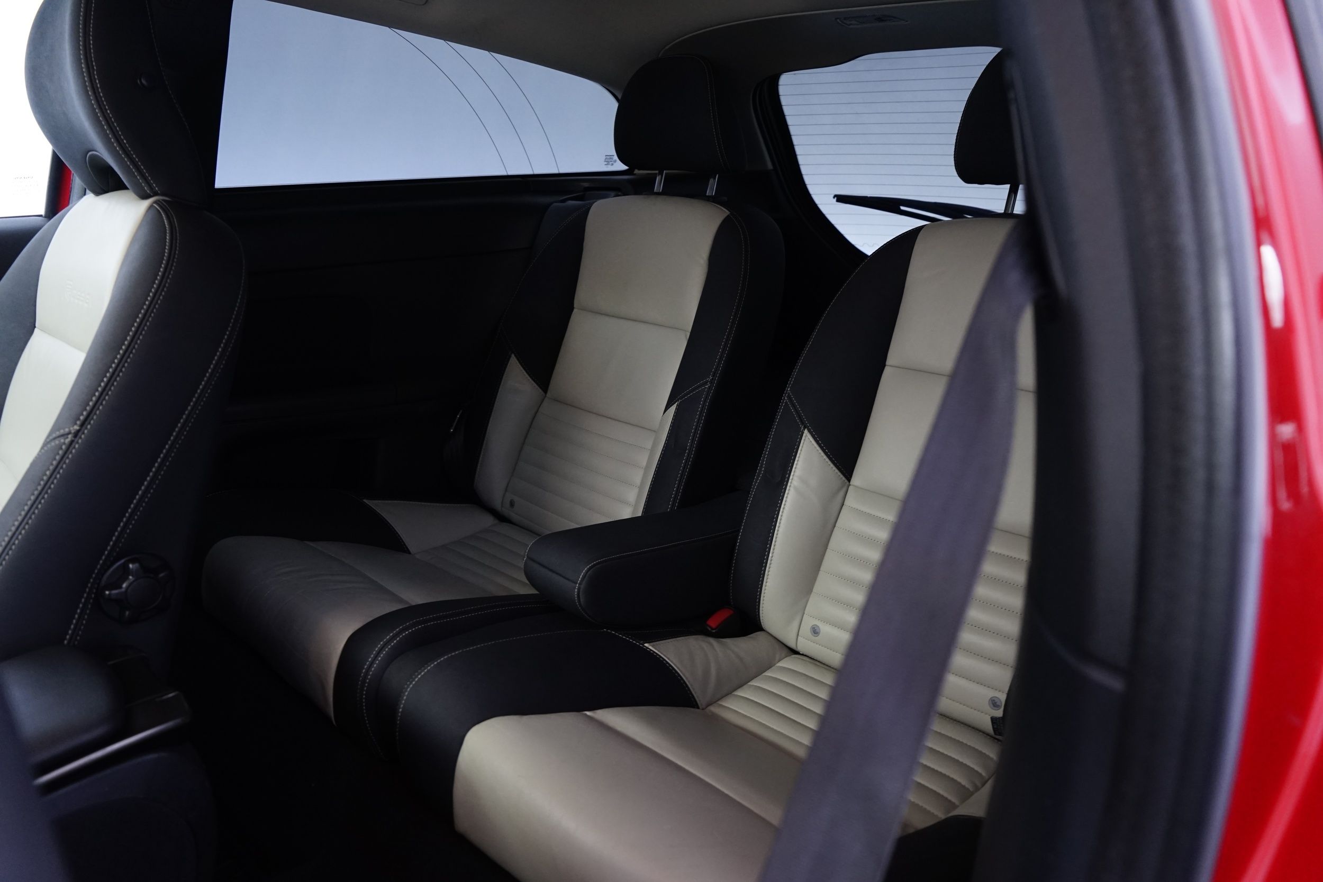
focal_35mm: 25
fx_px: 919
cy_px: 441
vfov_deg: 51.3
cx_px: 662
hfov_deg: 71.5
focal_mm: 25
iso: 1600
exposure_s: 1/8
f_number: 4.5
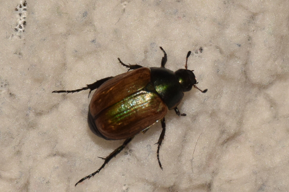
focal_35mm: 210
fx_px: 1686
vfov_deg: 6.5
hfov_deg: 9.8
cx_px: 144
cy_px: 96
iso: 500
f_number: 16
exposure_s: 1/160
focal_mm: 140
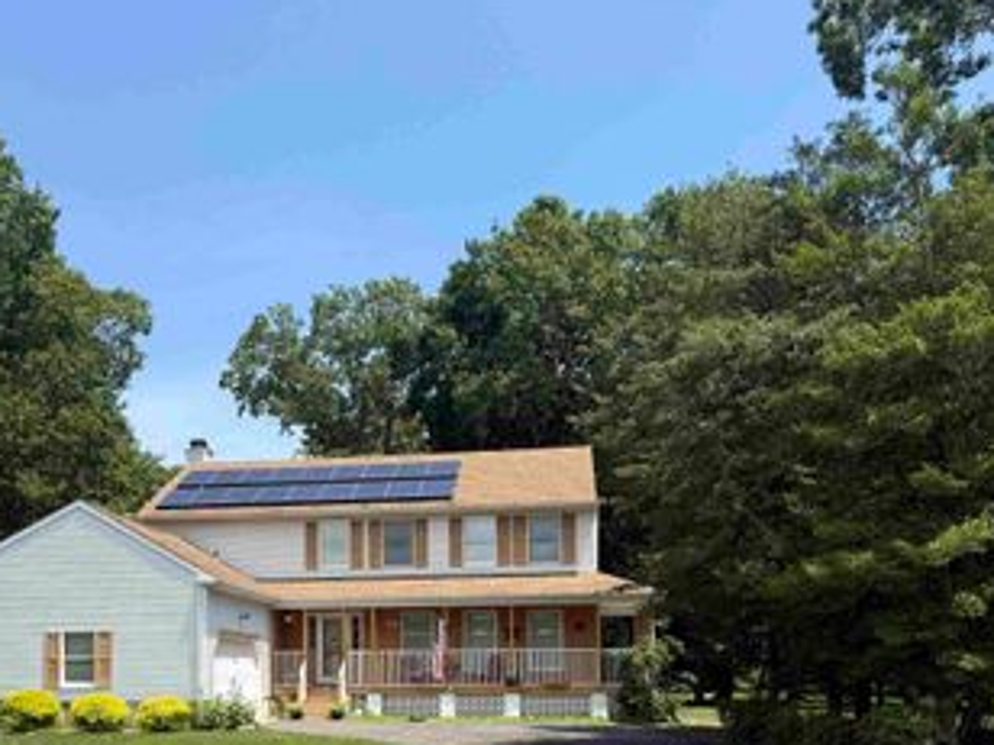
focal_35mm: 39
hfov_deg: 47.4
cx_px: 365
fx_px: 1120
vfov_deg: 35.6
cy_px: 598
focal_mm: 6.76
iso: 80
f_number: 1.78
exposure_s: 1/3145
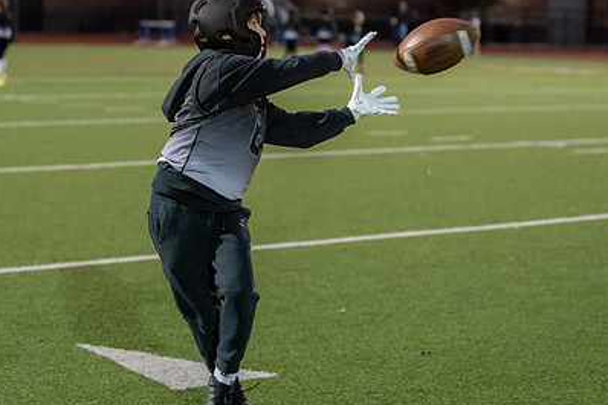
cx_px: 240
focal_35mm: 107
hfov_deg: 19.1
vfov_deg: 12.8
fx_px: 1806
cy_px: 118
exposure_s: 1/1000
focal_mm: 70
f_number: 2.8
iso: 4000
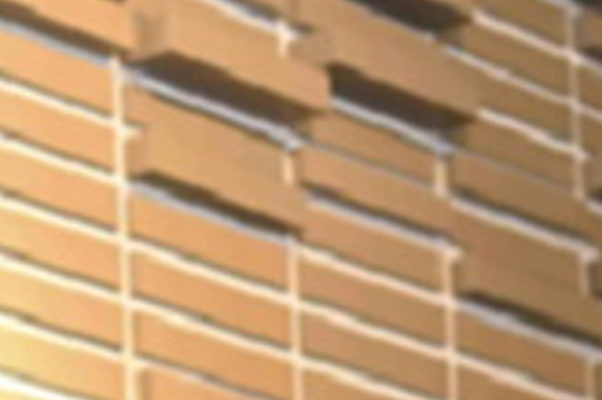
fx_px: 4076
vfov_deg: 5.4
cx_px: -385
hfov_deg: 8.2
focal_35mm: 244
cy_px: 961
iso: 3200
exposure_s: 1/125
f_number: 2.8
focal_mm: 50
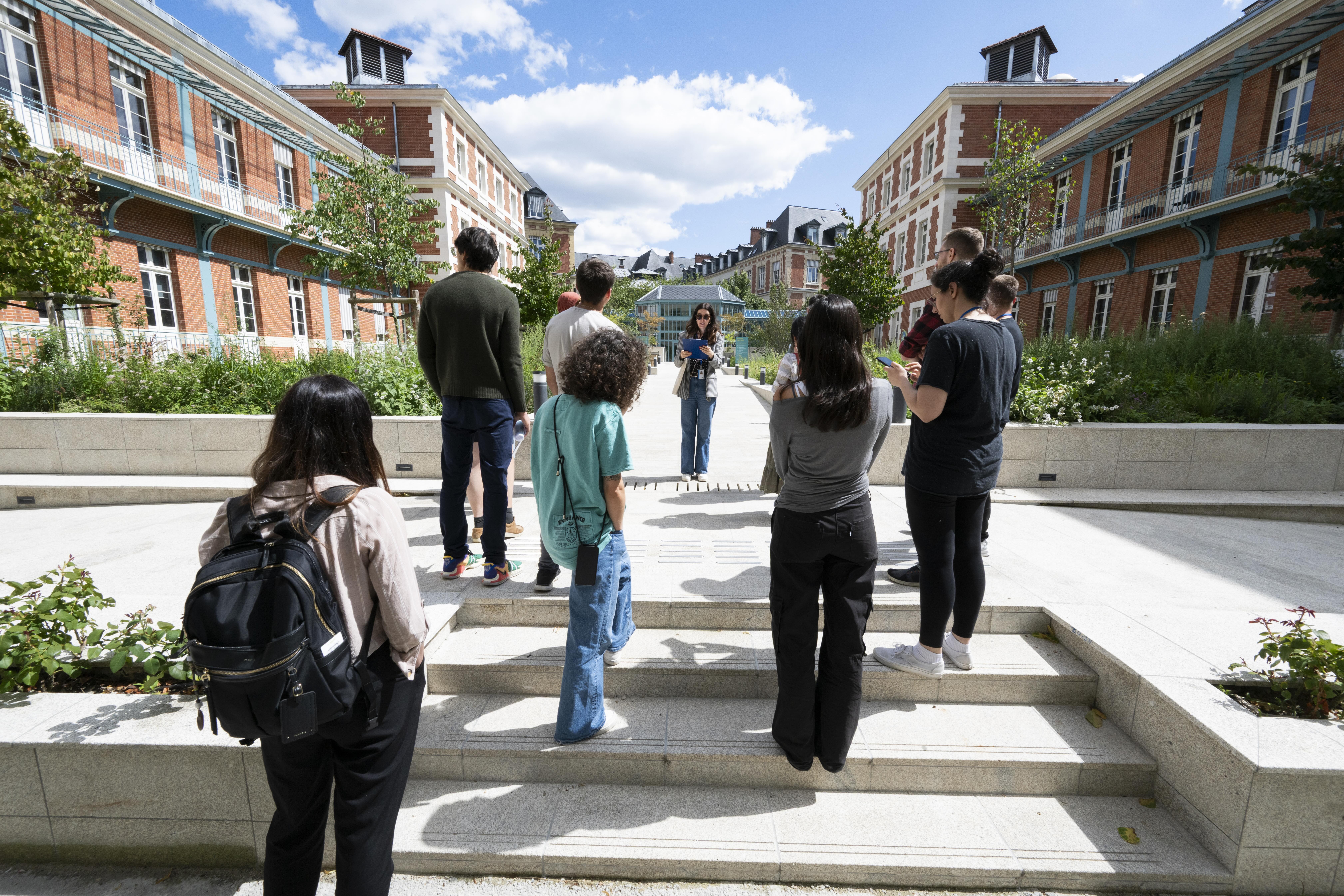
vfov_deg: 81.2
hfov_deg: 104.3
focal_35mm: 14
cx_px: 672
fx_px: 523
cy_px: 448
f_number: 13
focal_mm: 14
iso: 400
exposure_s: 1/640
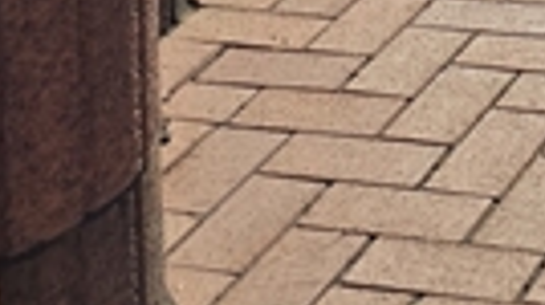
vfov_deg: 7.0
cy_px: -699
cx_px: 903
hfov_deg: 13.3
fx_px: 2165
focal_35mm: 150
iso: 12
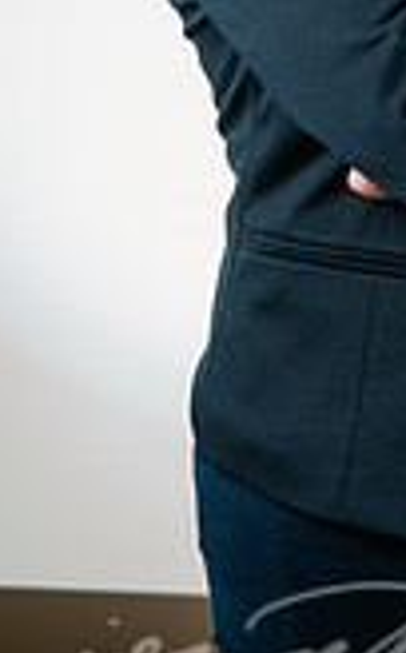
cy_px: -68
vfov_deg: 10.6
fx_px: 3482
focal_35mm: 196
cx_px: 450
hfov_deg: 6.6
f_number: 8
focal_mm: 70
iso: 125
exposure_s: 1/160
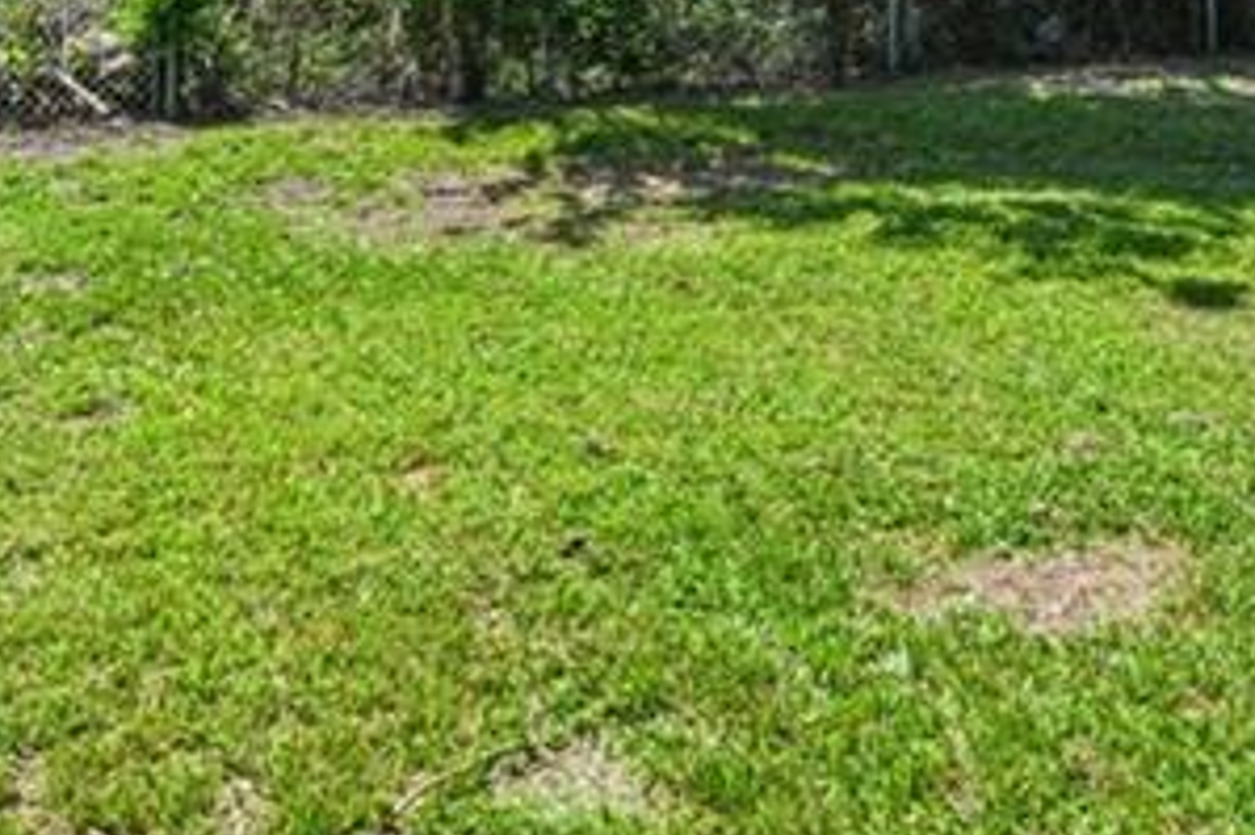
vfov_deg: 25.8
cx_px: 760
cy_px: -105
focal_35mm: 48
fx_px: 1672
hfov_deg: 40.9
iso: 320
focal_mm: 14
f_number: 11
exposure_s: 1/250
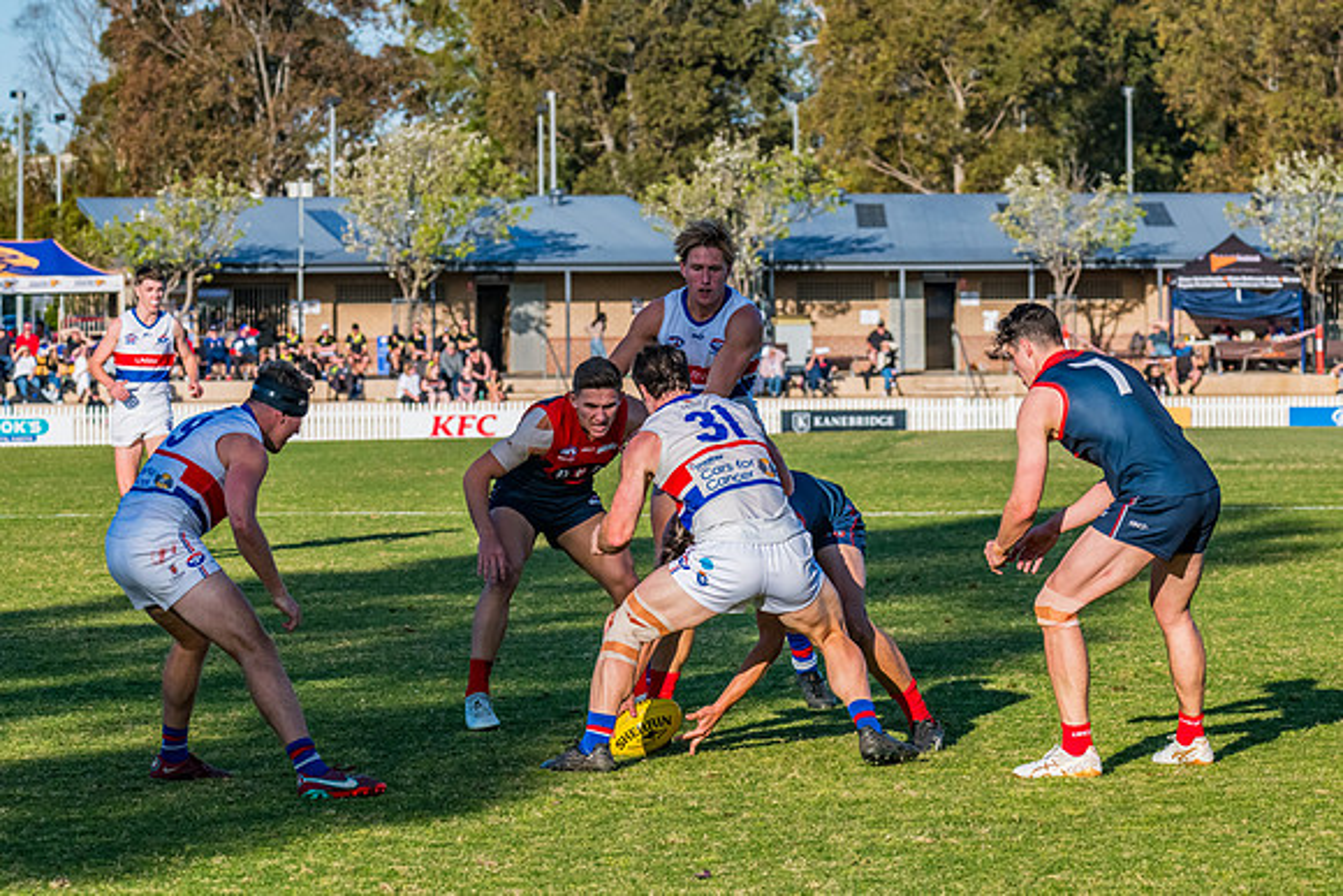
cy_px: 448
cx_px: 672
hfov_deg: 11.8
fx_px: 6485
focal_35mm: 174
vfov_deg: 7.9
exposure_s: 1/1600
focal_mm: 170
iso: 800
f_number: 10
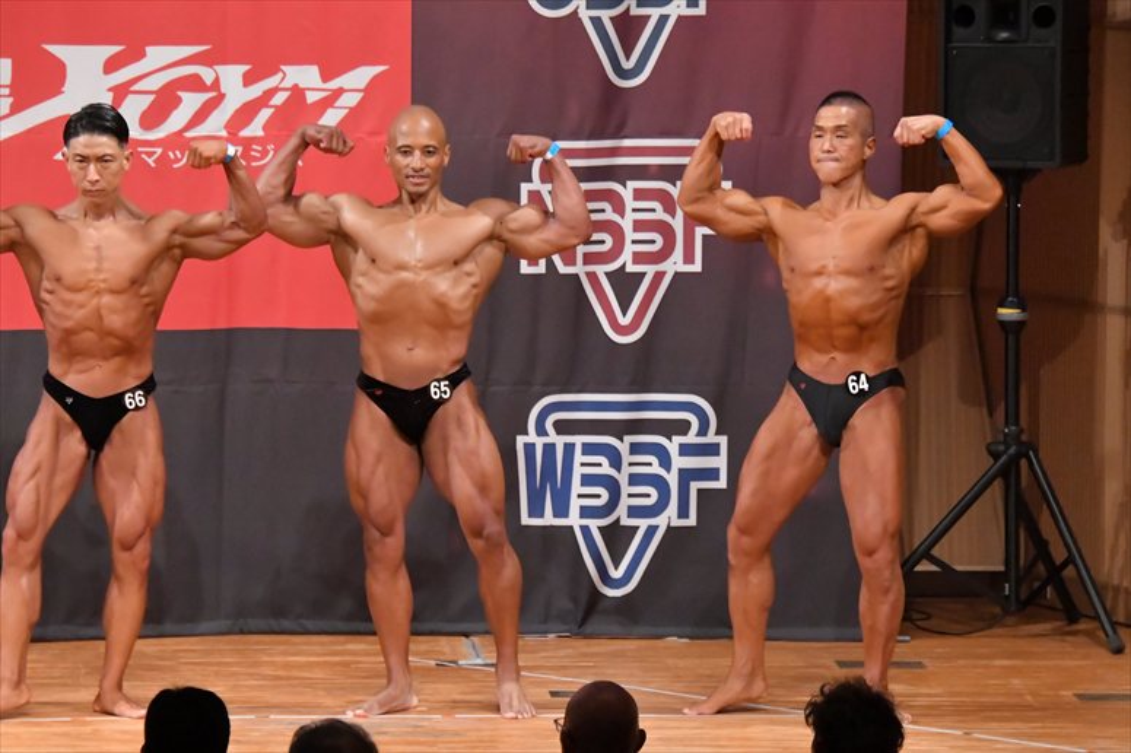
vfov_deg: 5.1
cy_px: 376
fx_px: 8478
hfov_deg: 7.6
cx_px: 566
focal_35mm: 270
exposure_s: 1/400
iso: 11400
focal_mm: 180
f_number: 5.6
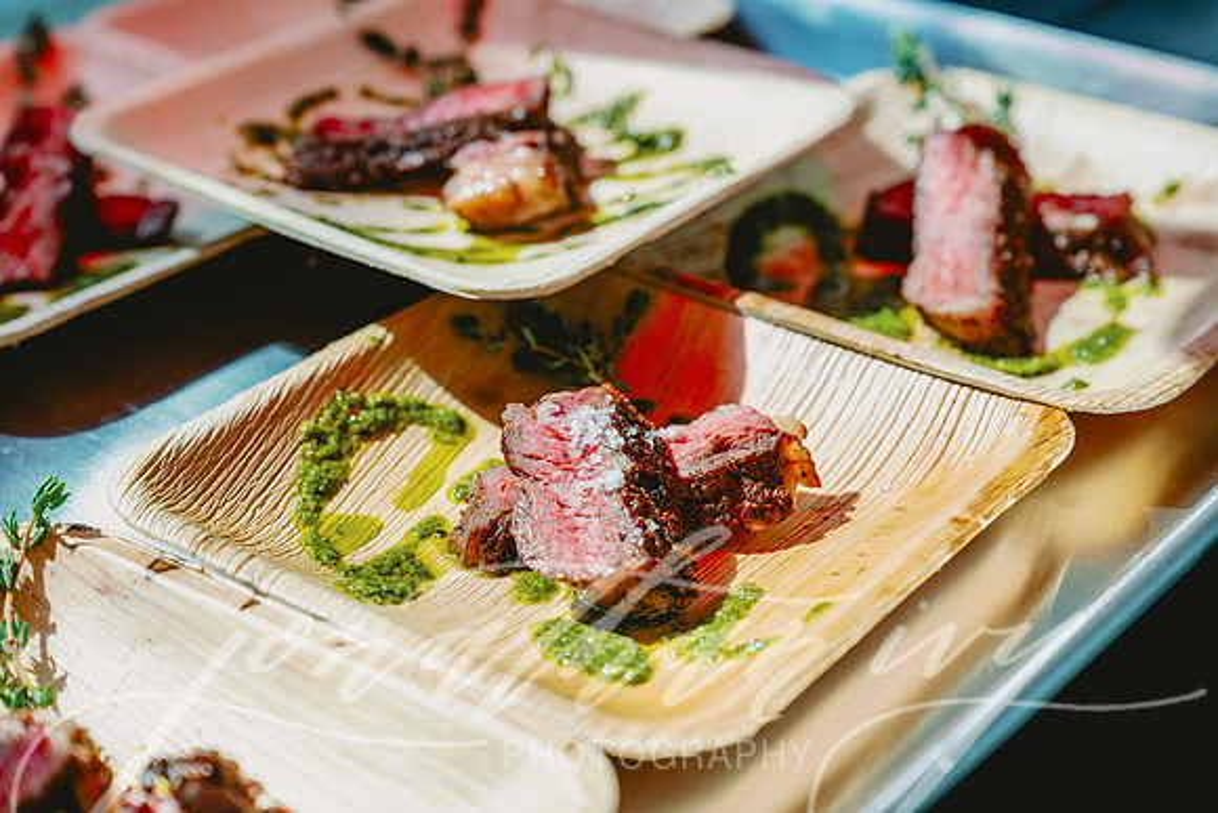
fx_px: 2369
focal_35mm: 70
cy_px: 406
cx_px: 609
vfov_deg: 19.5
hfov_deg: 28.8
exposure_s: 1/640
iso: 125
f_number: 5.6
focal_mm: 70
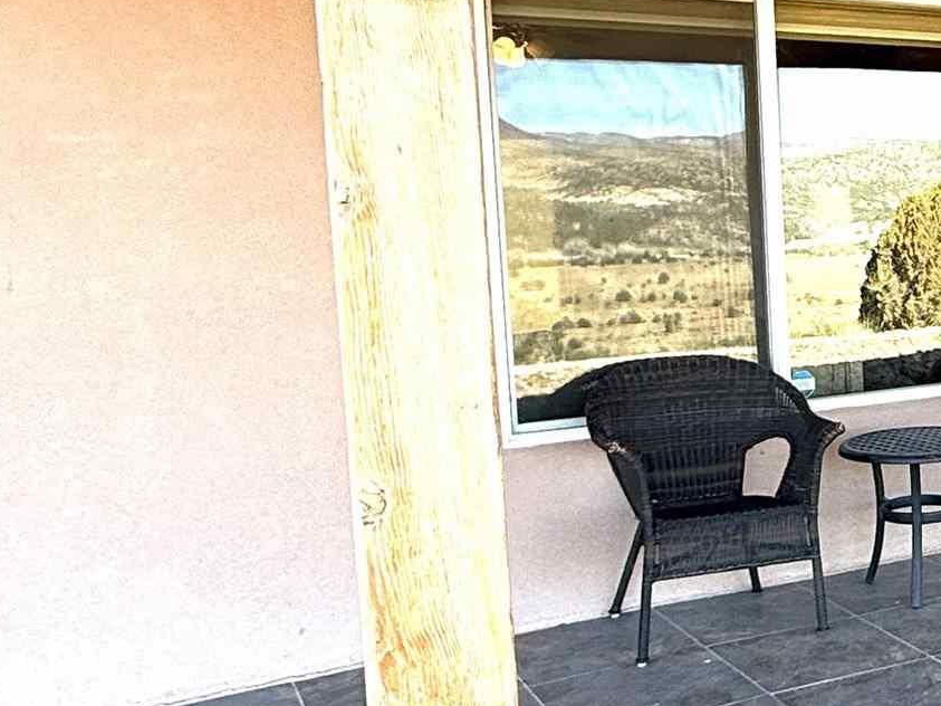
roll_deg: -1.0
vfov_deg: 28.5
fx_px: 1386
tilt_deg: -3.3
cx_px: 1207
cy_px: 326
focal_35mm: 51
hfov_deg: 30.2
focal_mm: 2.22
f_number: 2.2
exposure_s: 1/189
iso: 50
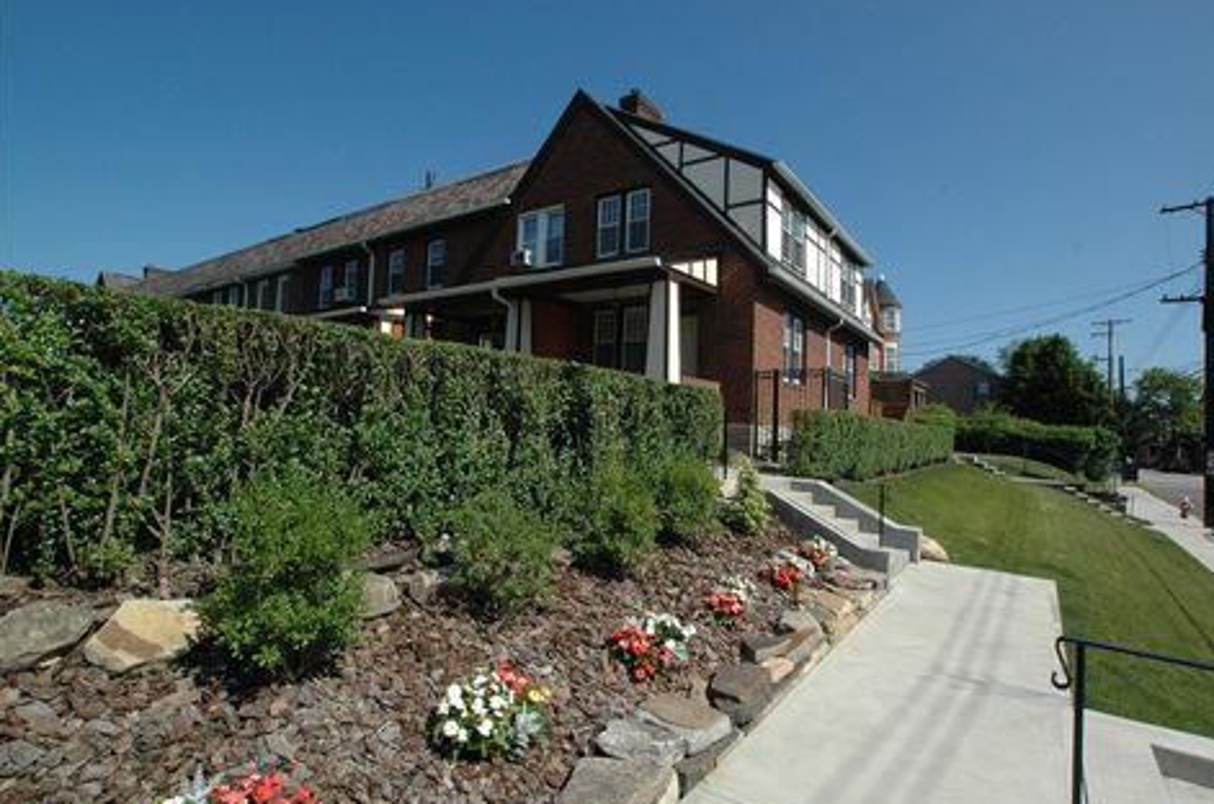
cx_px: 639
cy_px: 402
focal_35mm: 18
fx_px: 590
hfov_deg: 91.5
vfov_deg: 68.6
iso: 500
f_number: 11
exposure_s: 1/500
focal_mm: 11
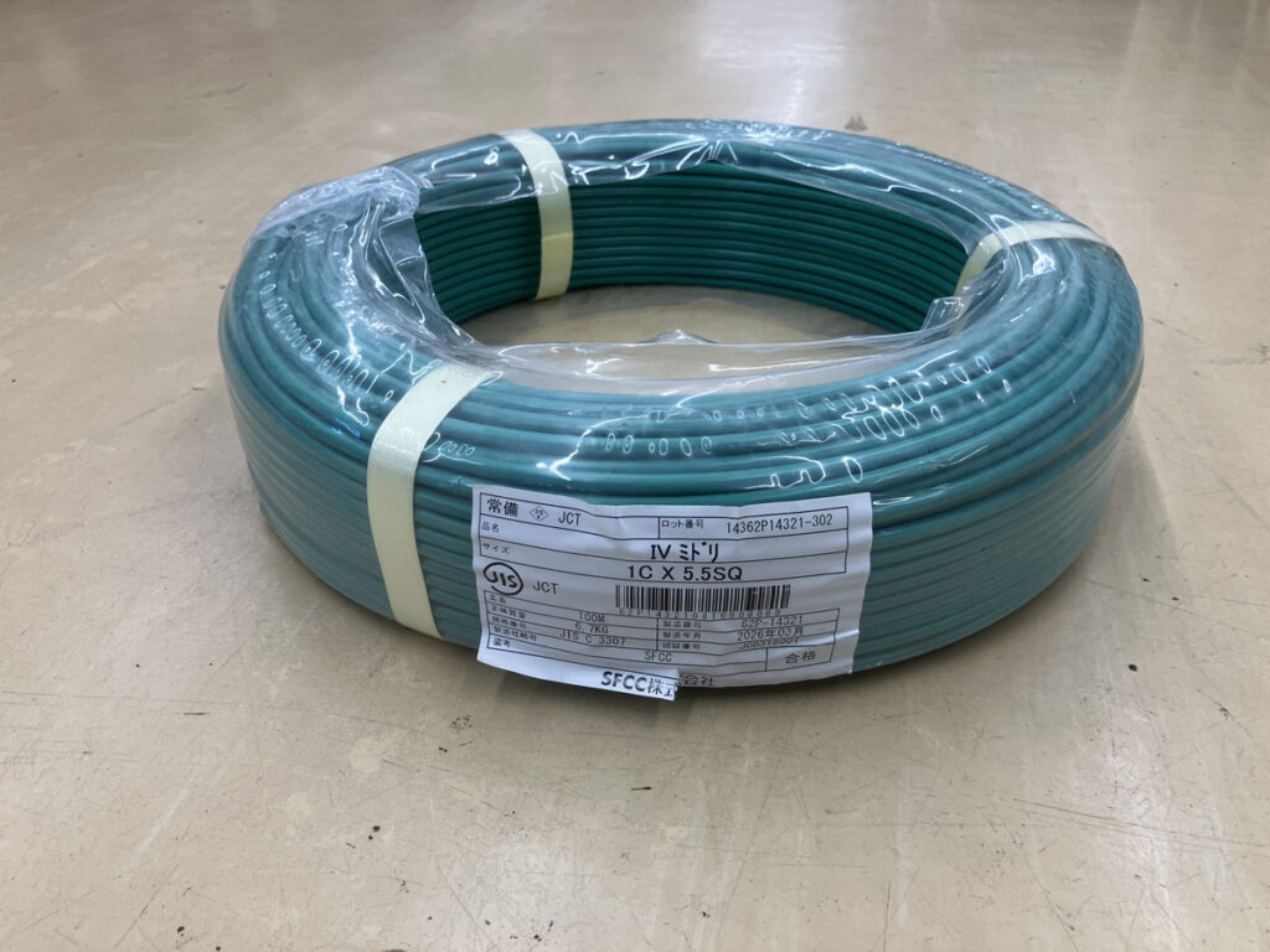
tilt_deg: -33.1
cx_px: 635
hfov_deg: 63.4
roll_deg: +0.9
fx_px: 1027
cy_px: 476
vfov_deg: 49.7
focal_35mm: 28
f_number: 1.8
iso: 50
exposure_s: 1/121
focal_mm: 3.99
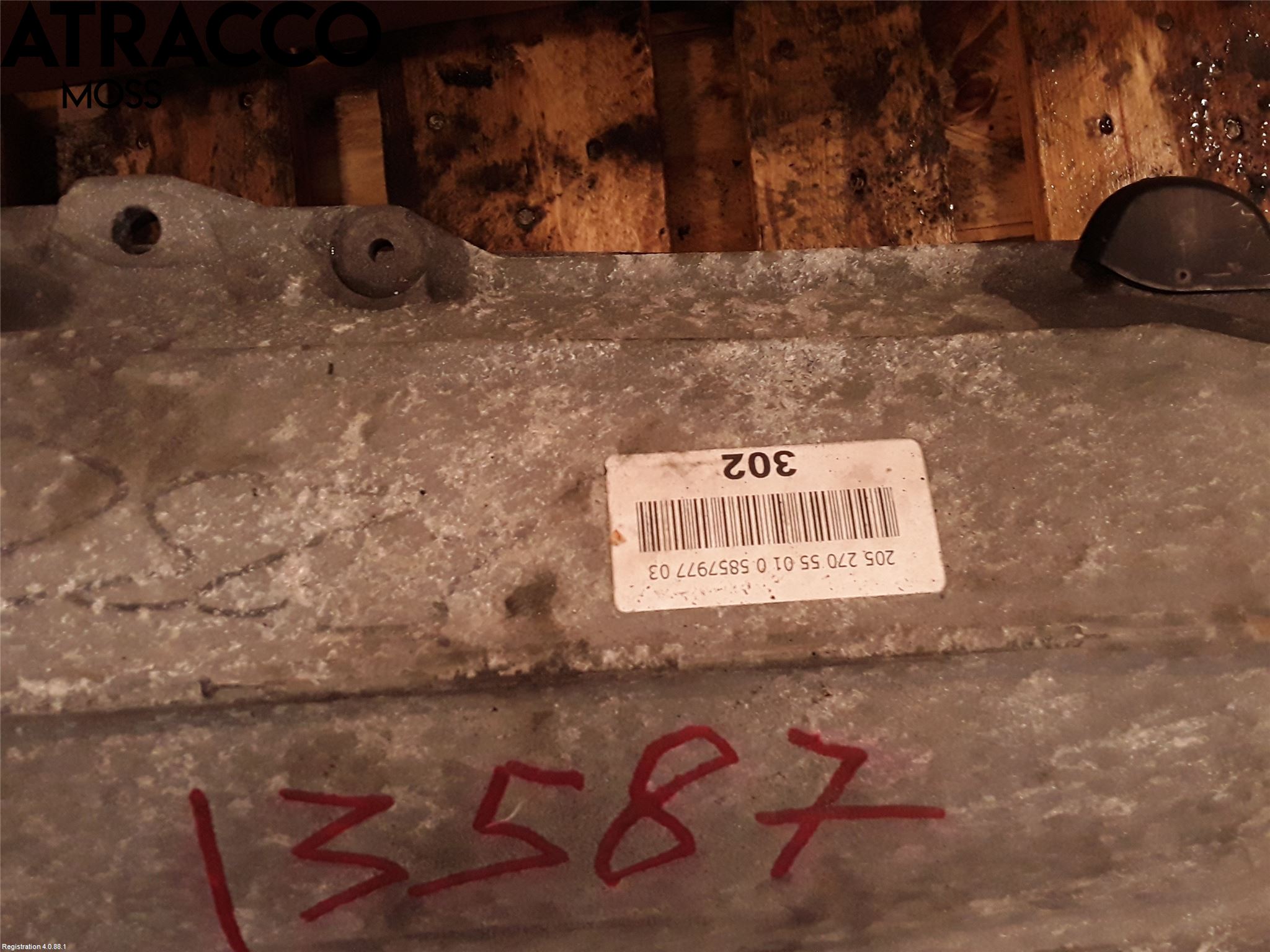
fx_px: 1027
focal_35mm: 28
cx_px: 635
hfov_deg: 63.4
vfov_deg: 49.7
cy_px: 476
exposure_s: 1/50
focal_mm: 2.91
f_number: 1.9
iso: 160
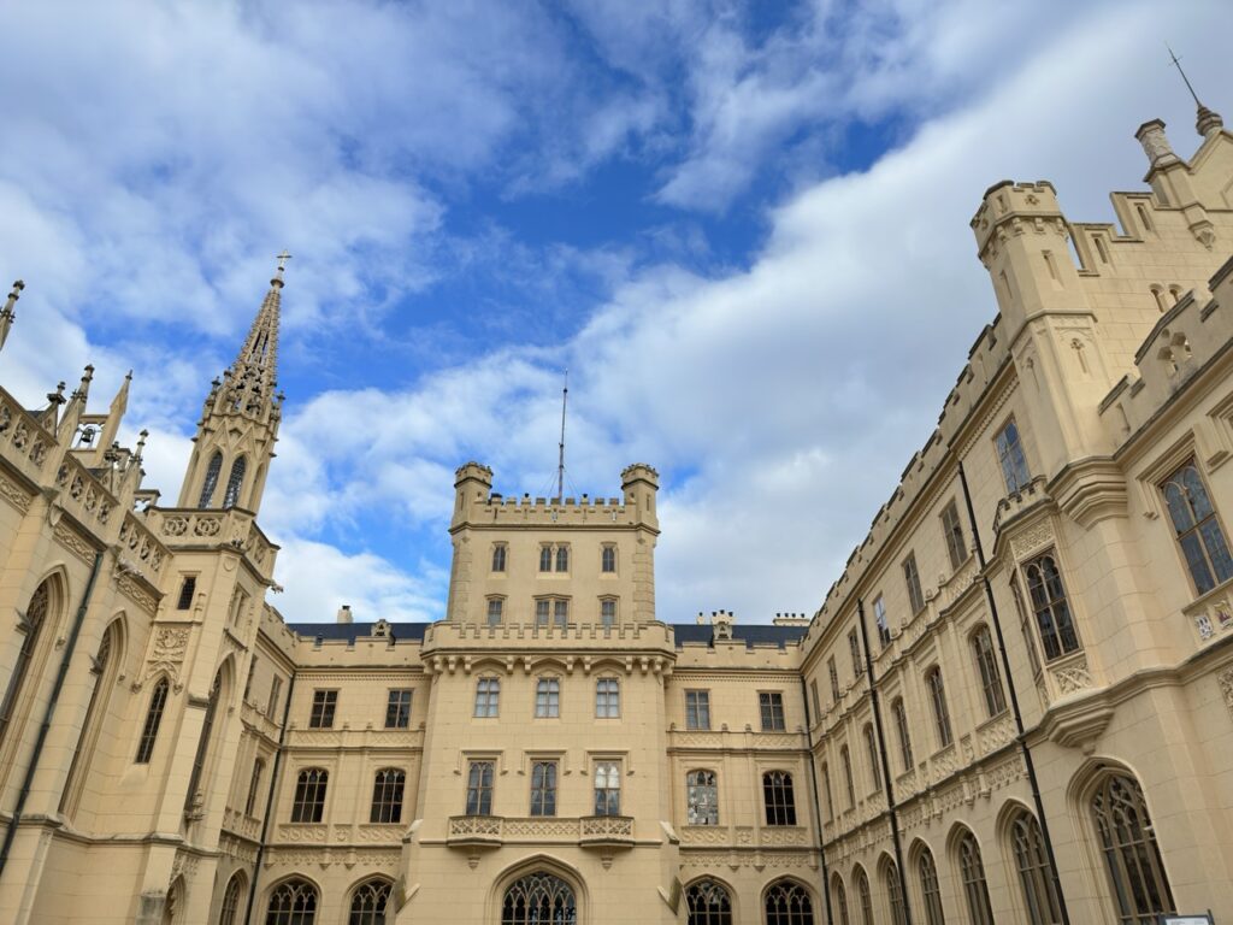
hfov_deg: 71.6
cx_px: 616
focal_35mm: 24
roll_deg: -0.3
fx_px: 855
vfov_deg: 56.8
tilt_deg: +30.5
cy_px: 462
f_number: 1.78
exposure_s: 1/3745
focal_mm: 6.86
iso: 100
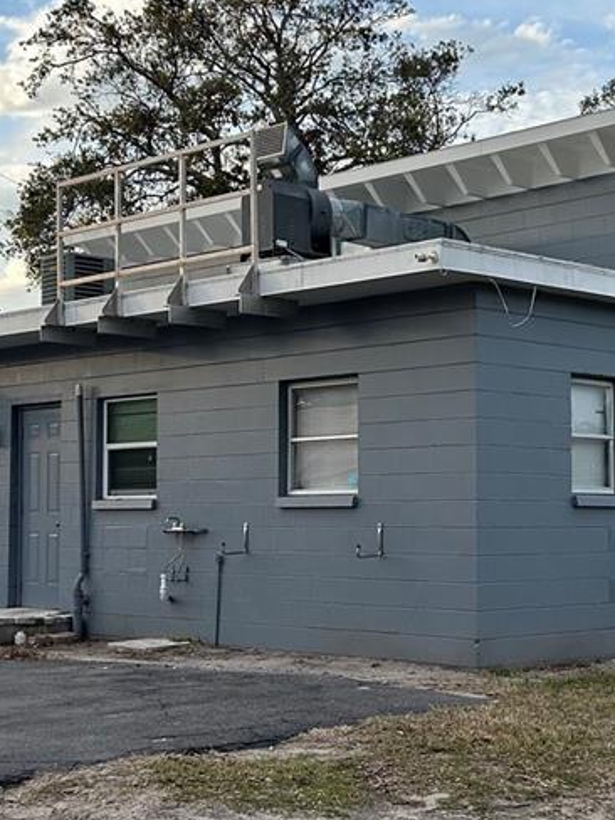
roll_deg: +0.4
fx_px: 1516
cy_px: 440
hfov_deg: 22.8
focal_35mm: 64
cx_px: 432
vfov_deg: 30.3
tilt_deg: +2.6
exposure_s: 1/1196
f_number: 1.5
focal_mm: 5.7
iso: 50
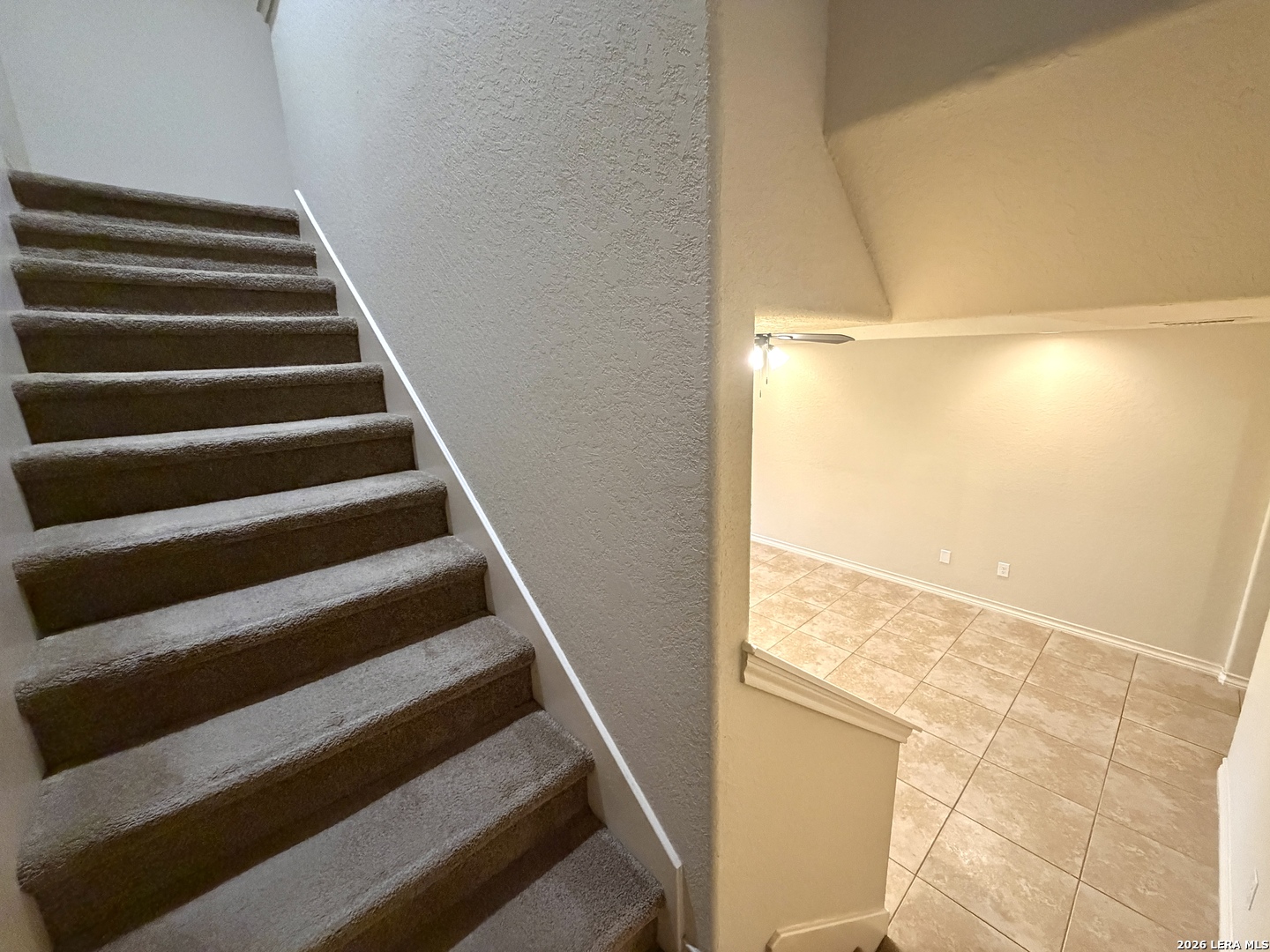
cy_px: 476
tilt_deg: -13.7
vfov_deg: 85.7
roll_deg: +2.7
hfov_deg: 102.1
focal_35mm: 14
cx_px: 635
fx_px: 514
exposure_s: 1/60
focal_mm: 2.22
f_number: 2.2
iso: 800
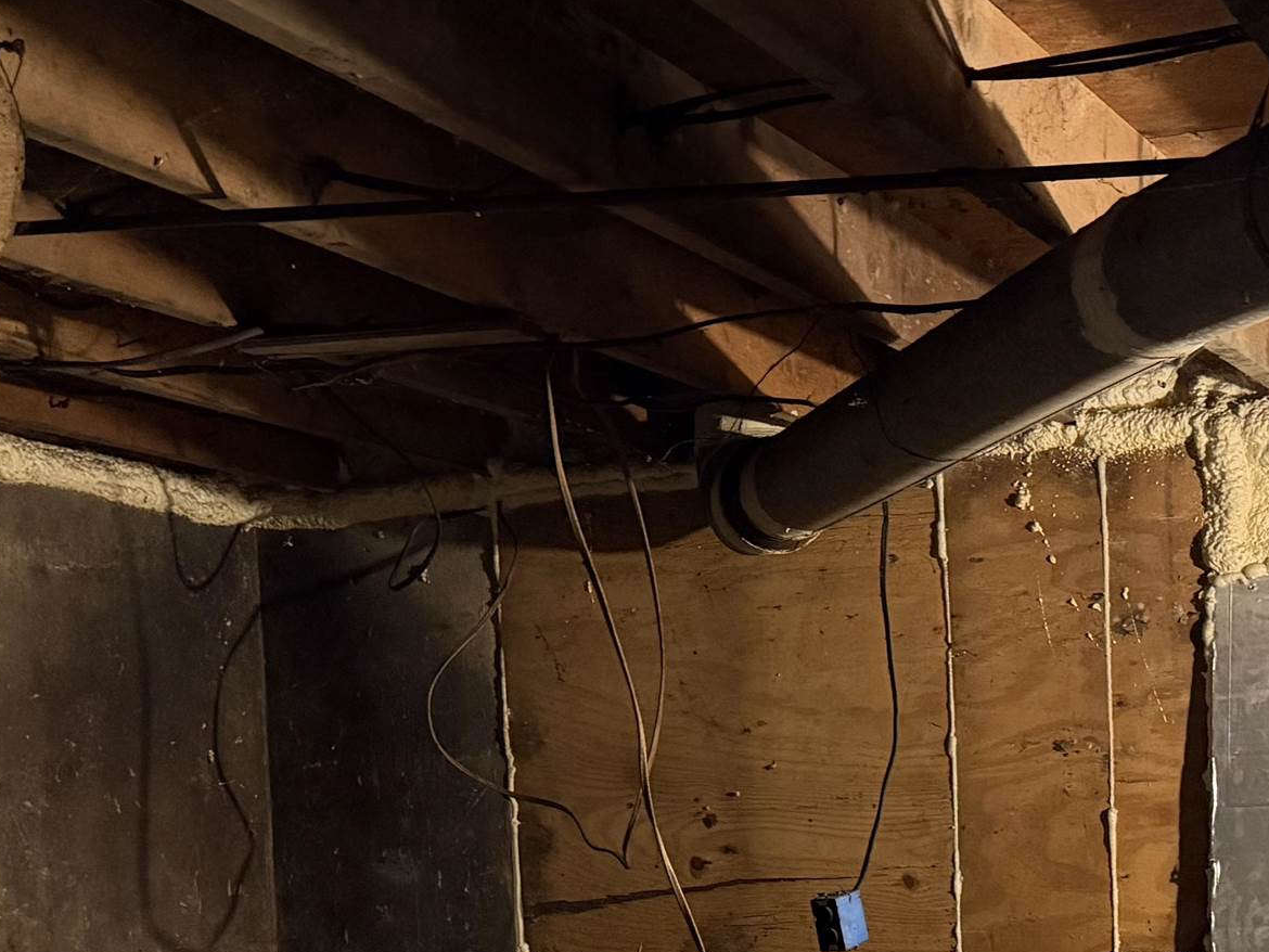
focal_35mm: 63
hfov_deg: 30.6
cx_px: 782
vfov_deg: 22.3
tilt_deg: -4.0
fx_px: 2310
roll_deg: +0.6
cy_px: 986
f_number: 1.78
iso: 1000
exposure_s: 1/40
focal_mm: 6.76
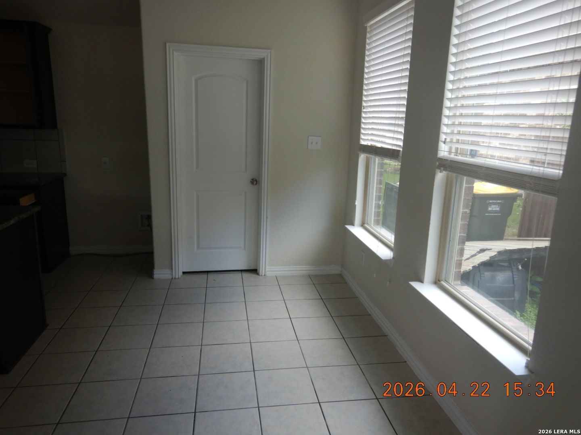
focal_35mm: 24
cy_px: 218
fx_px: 403
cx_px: 290
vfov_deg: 56.8
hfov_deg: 71.6
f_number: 2.8
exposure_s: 1/50
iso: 125
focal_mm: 4.3
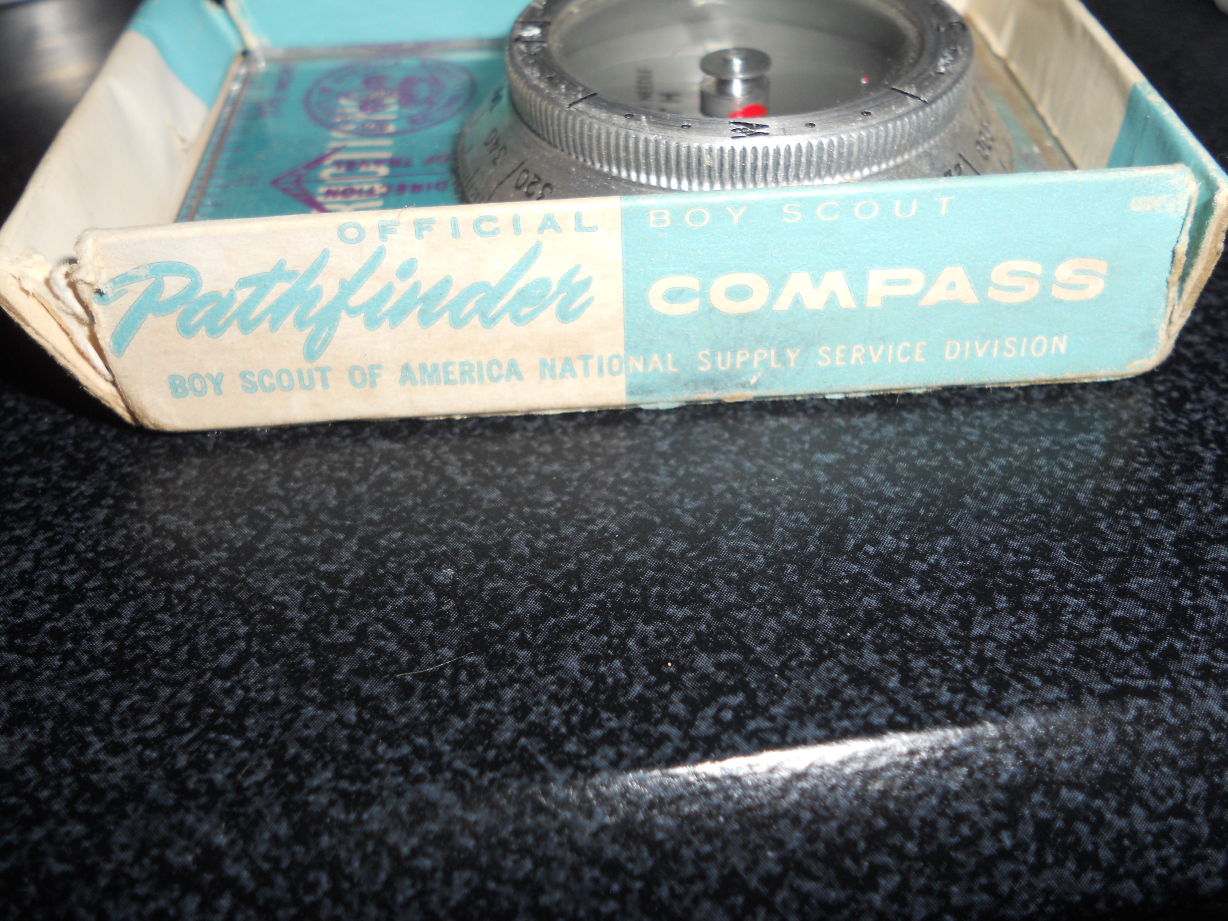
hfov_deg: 56.8
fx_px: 1135
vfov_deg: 44.2
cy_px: 460
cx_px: 614
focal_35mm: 32
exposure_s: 1/25
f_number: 8.8
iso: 80
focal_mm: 5.8
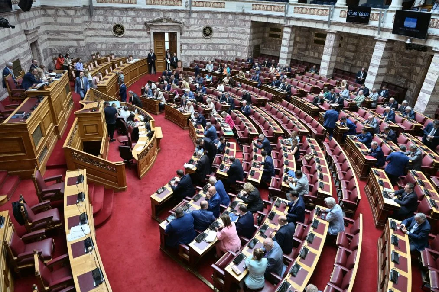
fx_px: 293
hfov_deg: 73.8
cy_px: 146
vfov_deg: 53.1
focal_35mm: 24
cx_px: 220
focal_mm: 24
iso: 800
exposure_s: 1/200
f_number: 4.5
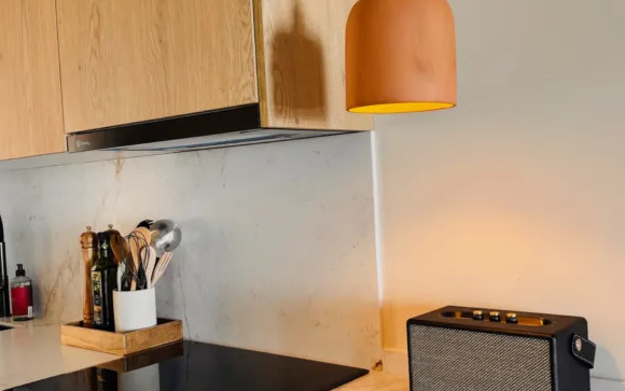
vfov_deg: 33.6
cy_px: 203
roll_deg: +3.2
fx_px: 648
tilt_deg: -1.9
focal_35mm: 38
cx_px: 265
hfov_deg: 51.3
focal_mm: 5.96
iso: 125
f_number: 1.6
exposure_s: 1/106
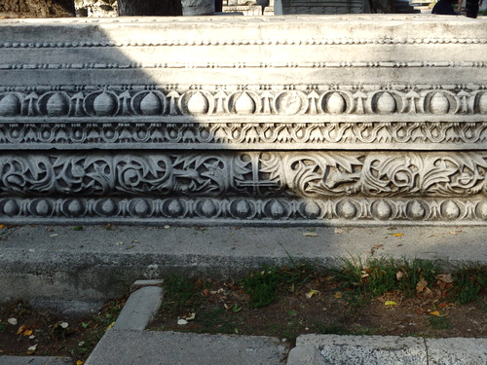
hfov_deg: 41.2
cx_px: 244
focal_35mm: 46
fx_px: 647
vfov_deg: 31.5
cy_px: 182
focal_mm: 8.3
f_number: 4.9
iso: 250
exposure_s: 1/400
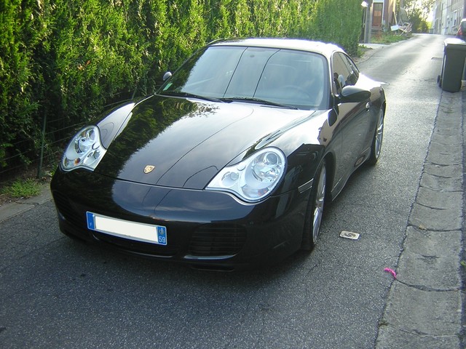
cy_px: 174
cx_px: 233
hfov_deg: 51.4
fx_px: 485
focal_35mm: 36
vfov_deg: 39.7
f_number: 2.6
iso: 100
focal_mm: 4.7
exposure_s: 1/87.7
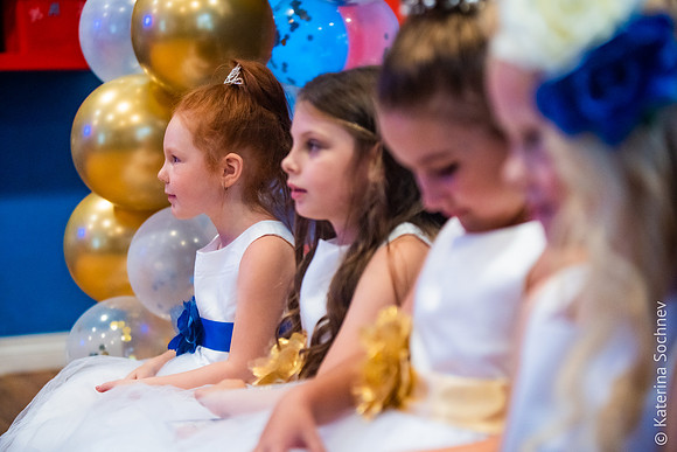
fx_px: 1317
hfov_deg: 28.8
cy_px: 226
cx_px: 338
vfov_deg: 19.5
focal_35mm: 70
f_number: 2.8
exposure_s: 1/200
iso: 1600
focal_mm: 70
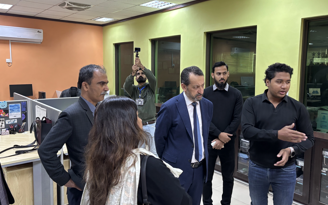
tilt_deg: -6.1
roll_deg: -0.2
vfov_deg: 40.6
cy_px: 94
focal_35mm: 31
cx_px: 175
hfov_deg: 61.2
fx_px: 277
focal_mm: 5.96
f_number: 1.6
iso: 320
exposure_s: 1/50
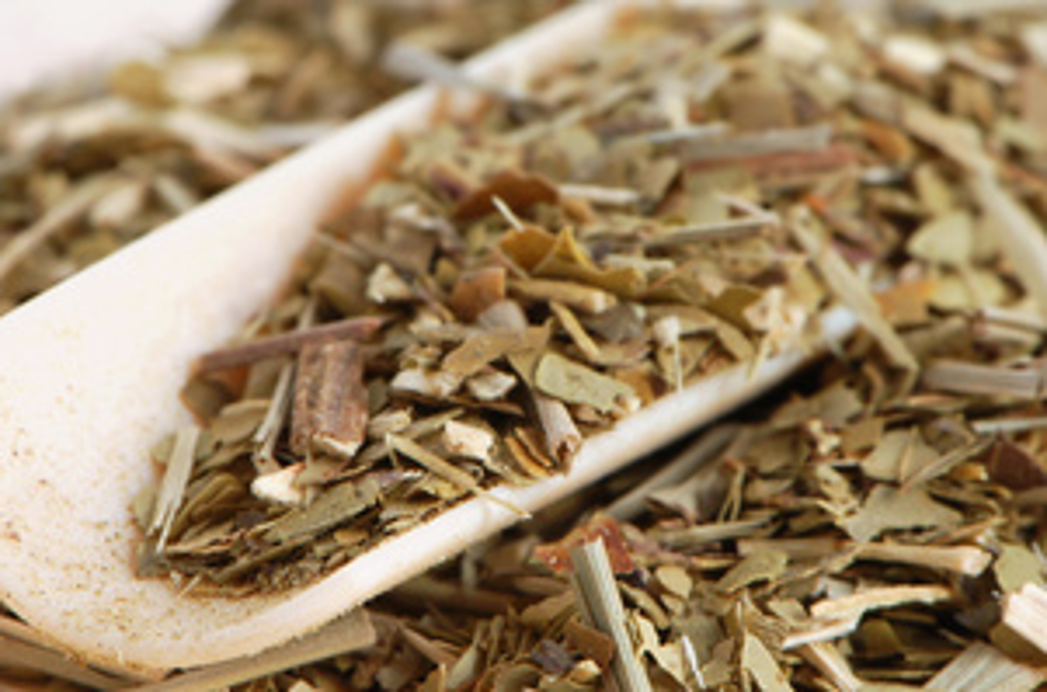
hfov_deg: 9.3
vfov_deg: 6.1
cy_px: 407
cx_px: 457
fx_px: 6460
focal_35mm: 223
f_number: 16
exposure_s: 1/125
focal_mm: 105
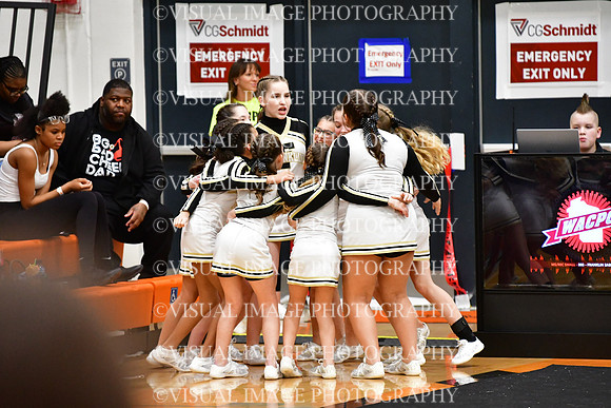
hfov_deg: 6.9
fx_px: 5093
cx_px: 306
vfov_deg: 4.6
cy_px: 204
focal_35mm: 300
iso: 5000
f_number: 3.2
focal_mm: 200
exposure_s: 1/500
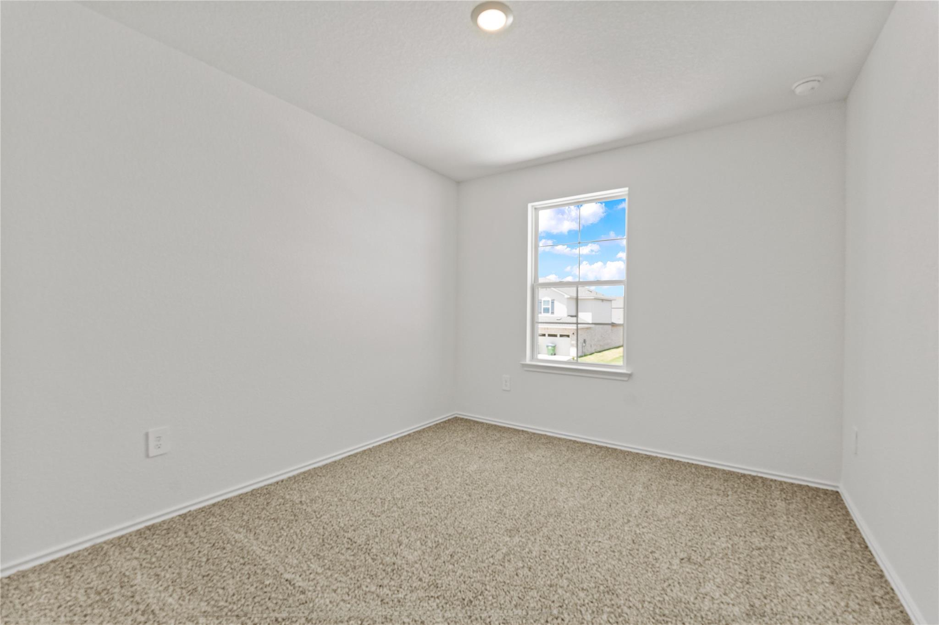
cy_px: 312
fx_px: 396
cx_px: 470
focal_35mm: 15
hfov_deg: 99.7
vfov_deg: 76.5
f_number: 6.3
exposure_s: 1/25
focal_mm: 15.2
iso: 1000
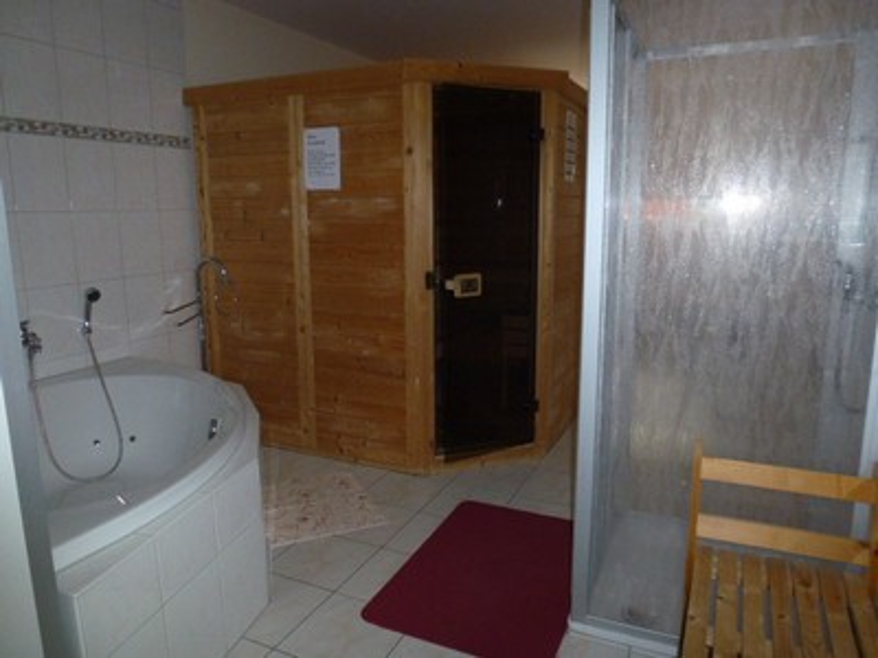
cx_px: 439
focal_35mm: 24
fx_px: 609
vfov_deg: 56.8
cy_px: 329
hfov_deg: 71.6
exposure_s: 1/60
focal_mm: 4.3
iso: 250
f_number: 3.3
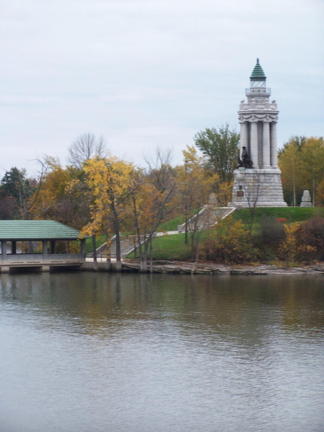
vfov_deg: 15.4
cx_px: 162
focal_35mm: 128
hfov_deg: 11.6
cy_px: 216
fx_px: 1597
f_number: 3.2
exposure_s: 1/320
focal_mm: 21.2
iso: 80
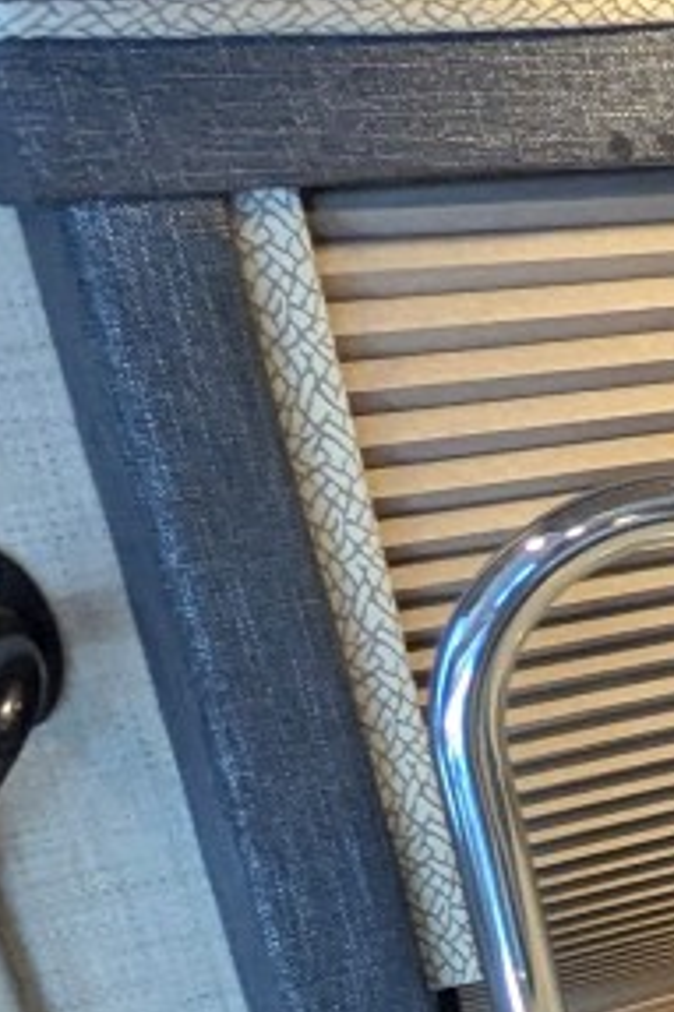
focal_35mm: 81
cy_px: 1030
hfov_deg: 12.4
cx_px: 1717
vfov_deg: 23.9
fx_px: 2277
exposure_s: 1/66.3
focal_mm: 2.35
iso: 407
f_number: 2.2
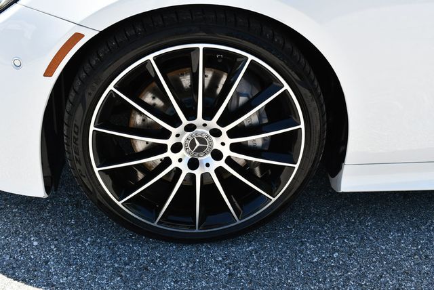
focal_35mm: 44
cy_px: 145
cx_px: 217
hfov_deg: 44.5
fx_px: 531
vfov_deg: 30.6
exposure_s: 1/250
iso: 200
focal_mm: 22
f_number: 7.1
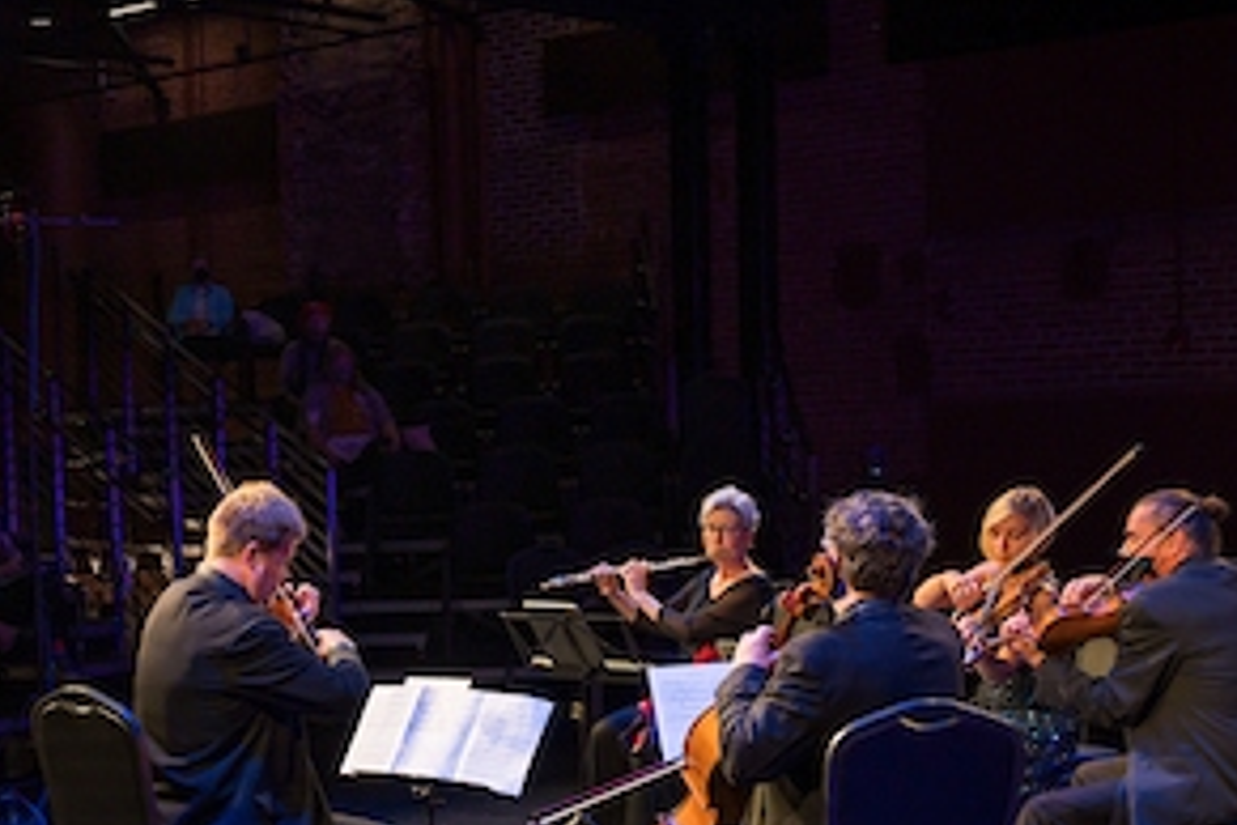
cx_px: 183
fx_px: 2268
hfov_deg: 29.5
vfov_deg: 20.4
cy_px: 634
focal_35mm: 66
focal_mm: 32
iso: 1000
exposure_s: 1/160
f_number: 2.8
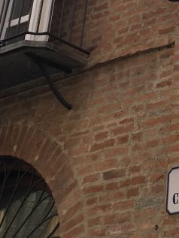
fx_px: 806
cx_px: 247
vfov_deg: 15.7
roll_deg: -1.1
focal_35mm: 117
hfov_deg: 12.2
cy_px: -98
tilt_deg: +34.8
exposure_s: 1/746
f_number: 2.2
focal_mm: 4.15
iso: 25
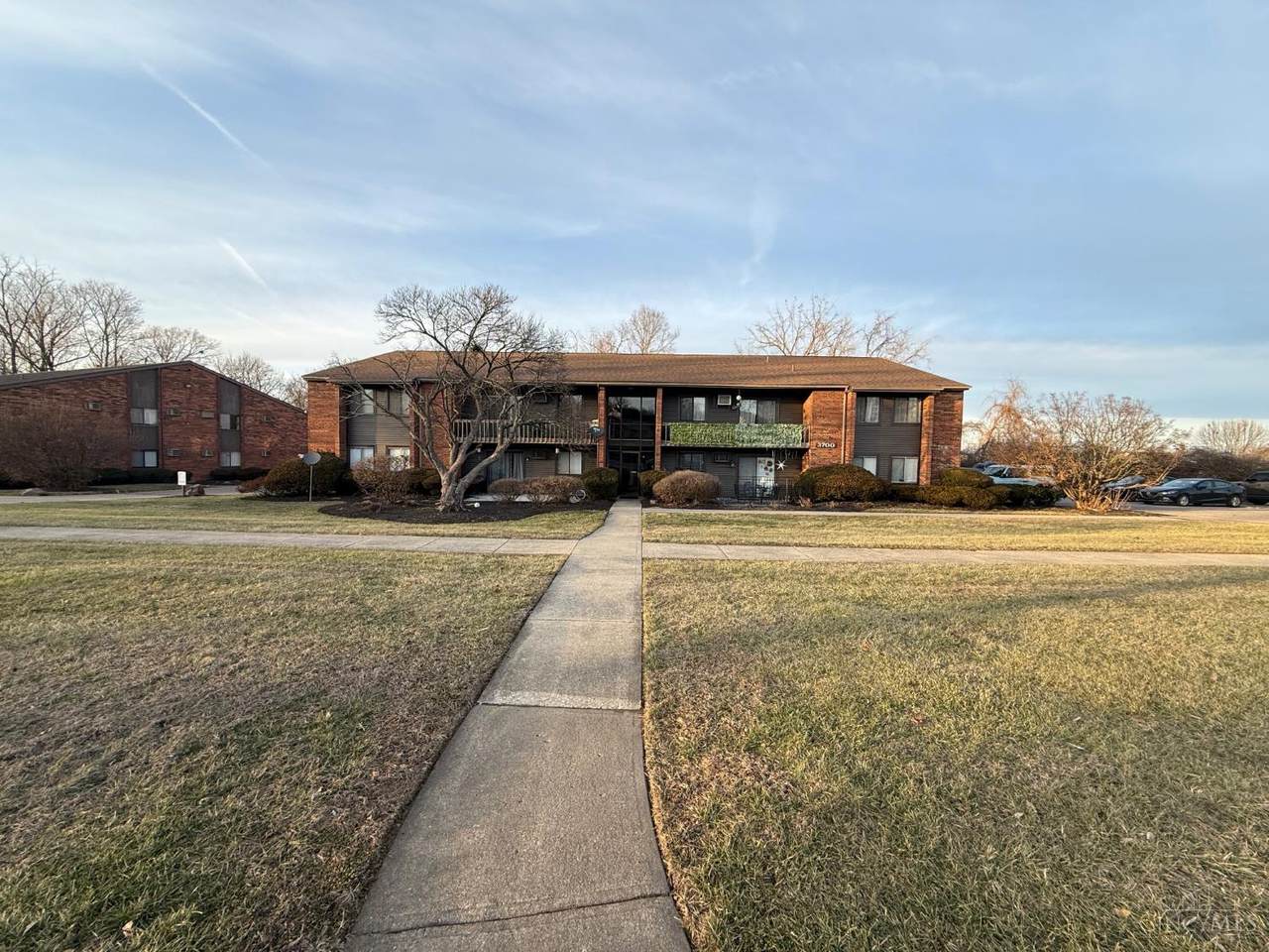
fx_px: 513
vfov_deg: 85.7
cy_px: 476
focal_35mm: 14
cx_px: 634
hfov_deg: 102.1
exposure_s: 1/328
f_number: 2.2
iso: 50
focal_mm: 2.22
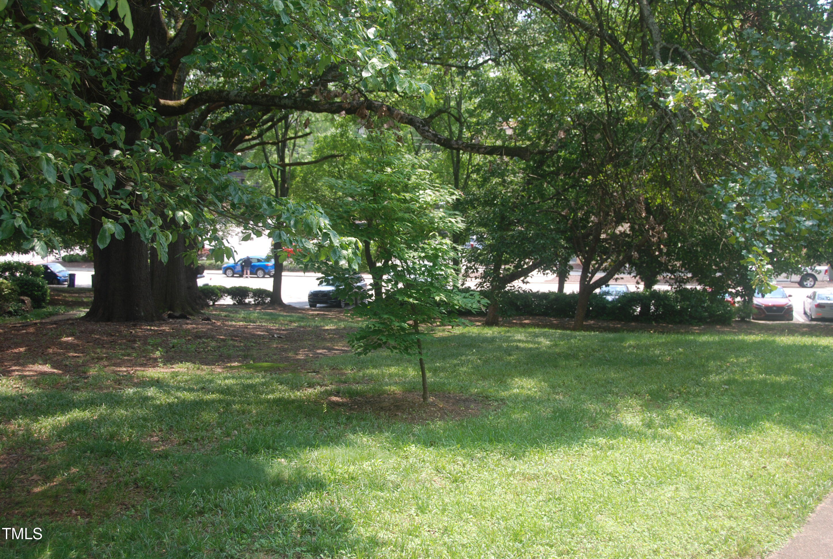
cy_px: 280
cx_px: 416
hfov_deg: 46.3
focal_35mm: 42
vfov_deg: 32.0
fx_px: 974
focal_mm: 28
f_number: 5.6
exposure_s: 1/125
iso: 100
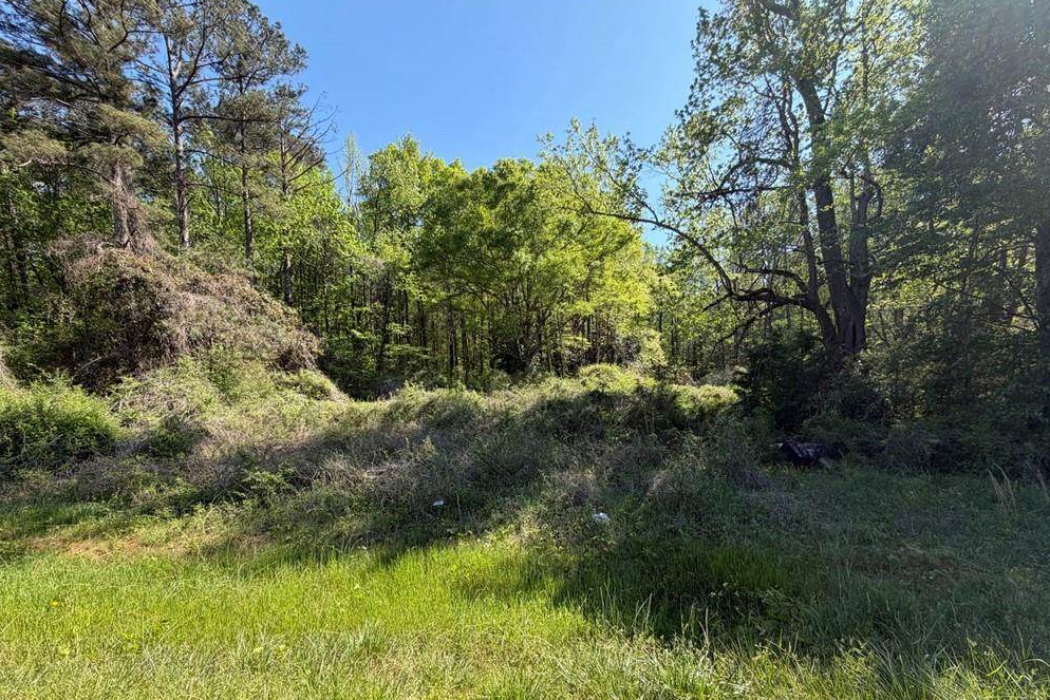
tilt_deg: -2.4
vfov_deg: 77.0
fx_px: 438
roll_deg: +3.6
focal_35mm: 15
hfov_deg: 100.4
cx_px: 530
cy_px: 395
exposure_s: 1/514
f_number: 2.2
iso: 40
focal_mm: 2.22
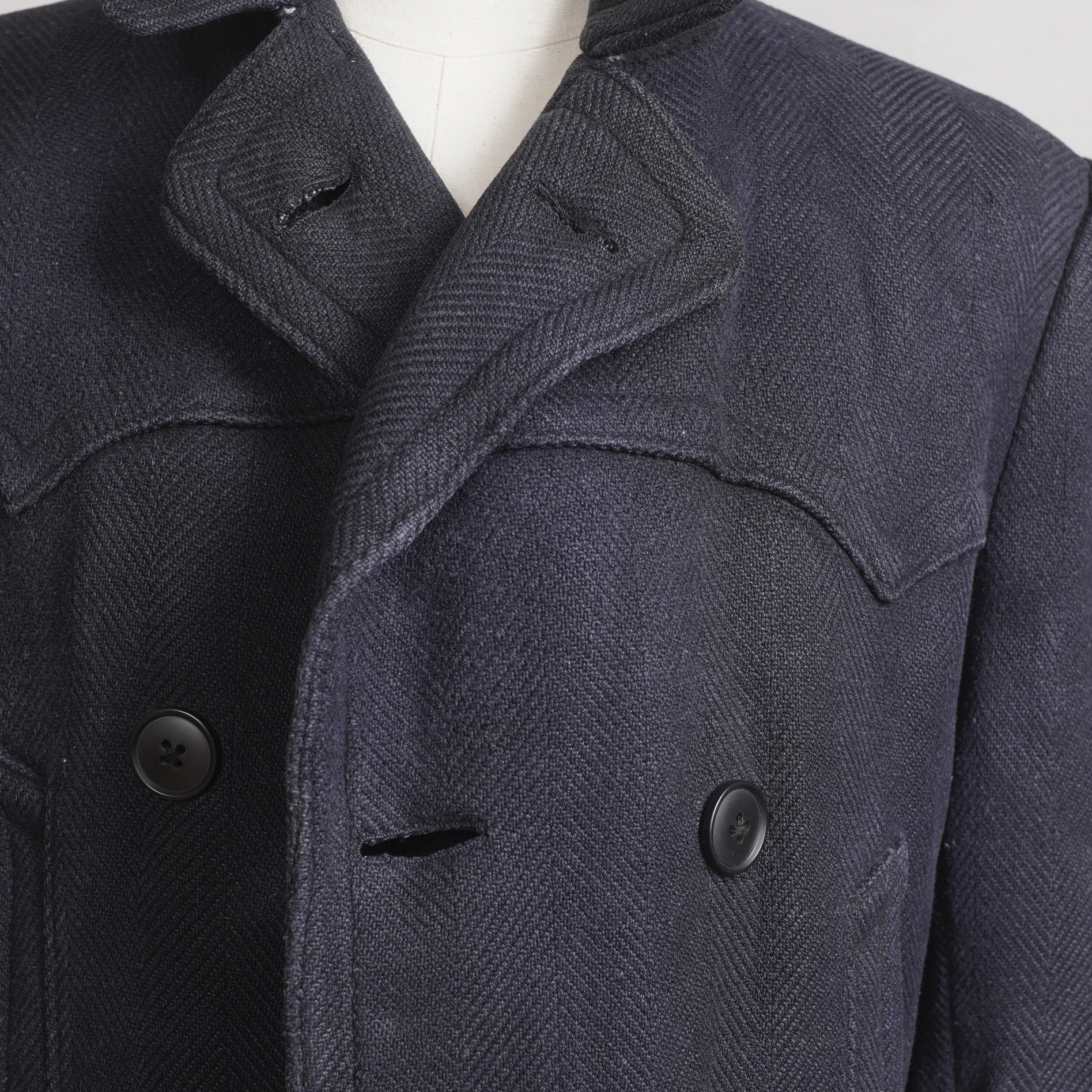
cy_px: 608
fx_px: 2213
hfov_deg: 27.7
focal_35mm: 62
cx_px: 546
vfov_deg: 27.7
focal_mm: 32
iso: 200
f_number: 5
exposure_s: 1/15
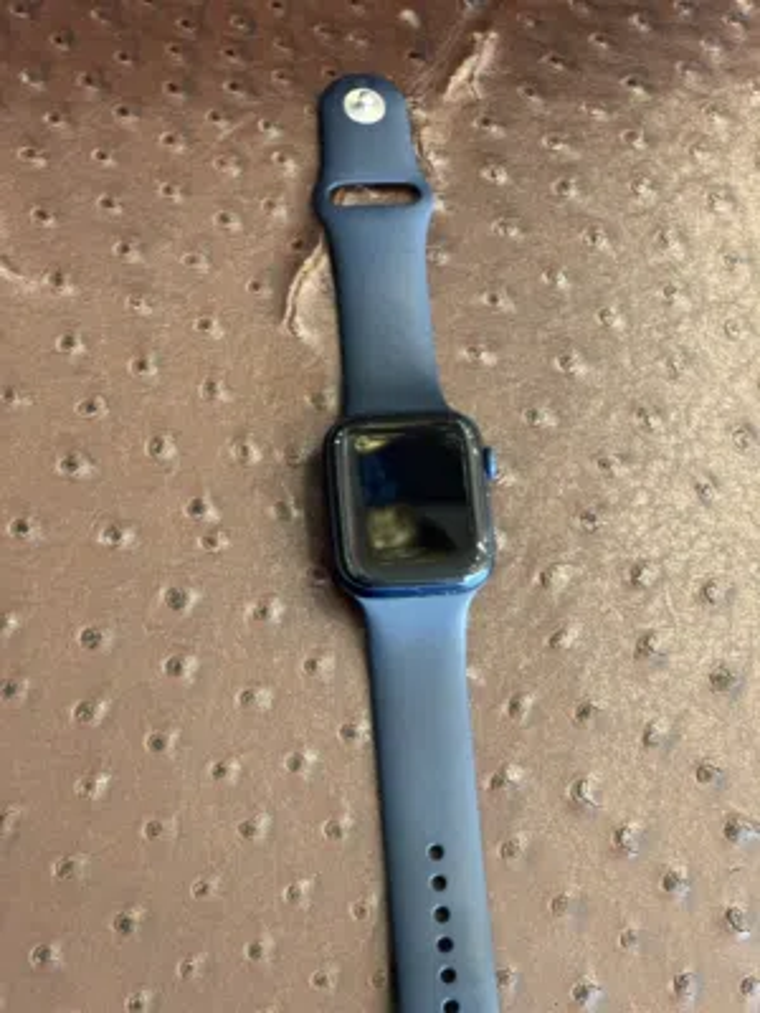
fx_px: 2254
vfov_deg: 25.3
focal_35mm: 77
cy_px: 506
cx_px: 380
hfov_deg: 19.1
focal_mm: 9
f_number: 2.8
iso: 250
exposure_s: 1/33
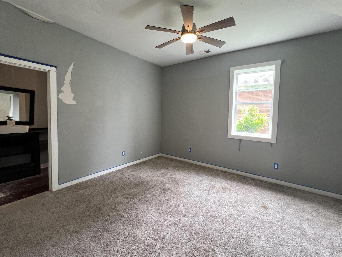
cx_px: 170
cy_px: 123
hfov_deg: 102.1
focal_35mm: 14
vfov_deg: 85.6
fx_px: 138
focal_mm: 1.57
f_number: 1.8
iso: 160
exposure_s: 1/60
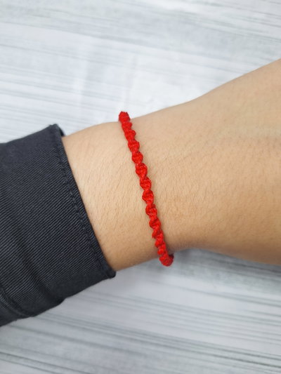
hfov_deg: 58.9
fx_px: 249
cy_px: 187
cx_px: 140
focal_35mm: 23
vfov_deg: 73.9
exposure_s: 1/100
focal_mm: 5.54
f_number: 1.8
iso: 80
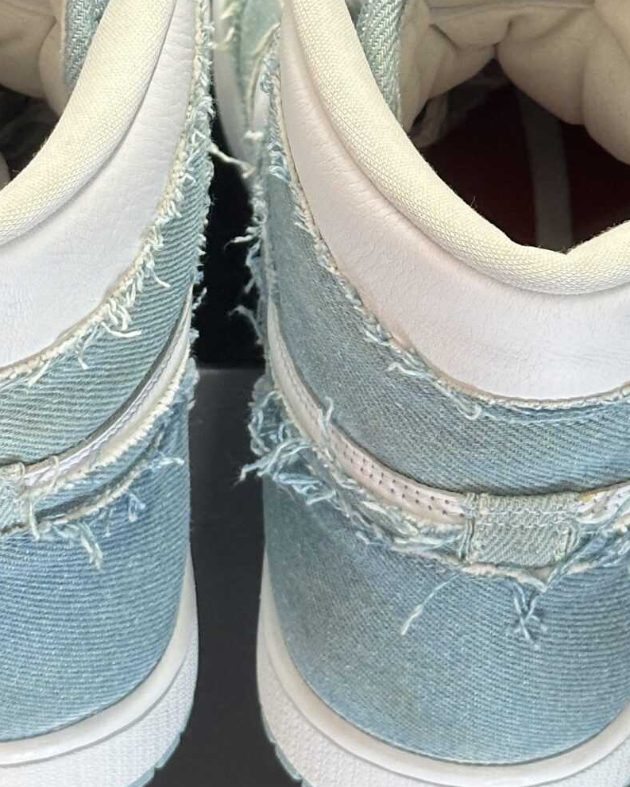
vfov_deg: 15.8
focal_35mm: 121
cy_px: 232
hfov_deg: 12.7
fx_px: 2820
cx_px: 230
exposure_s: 1/33
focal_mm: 6.86
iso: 200
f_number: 1.78
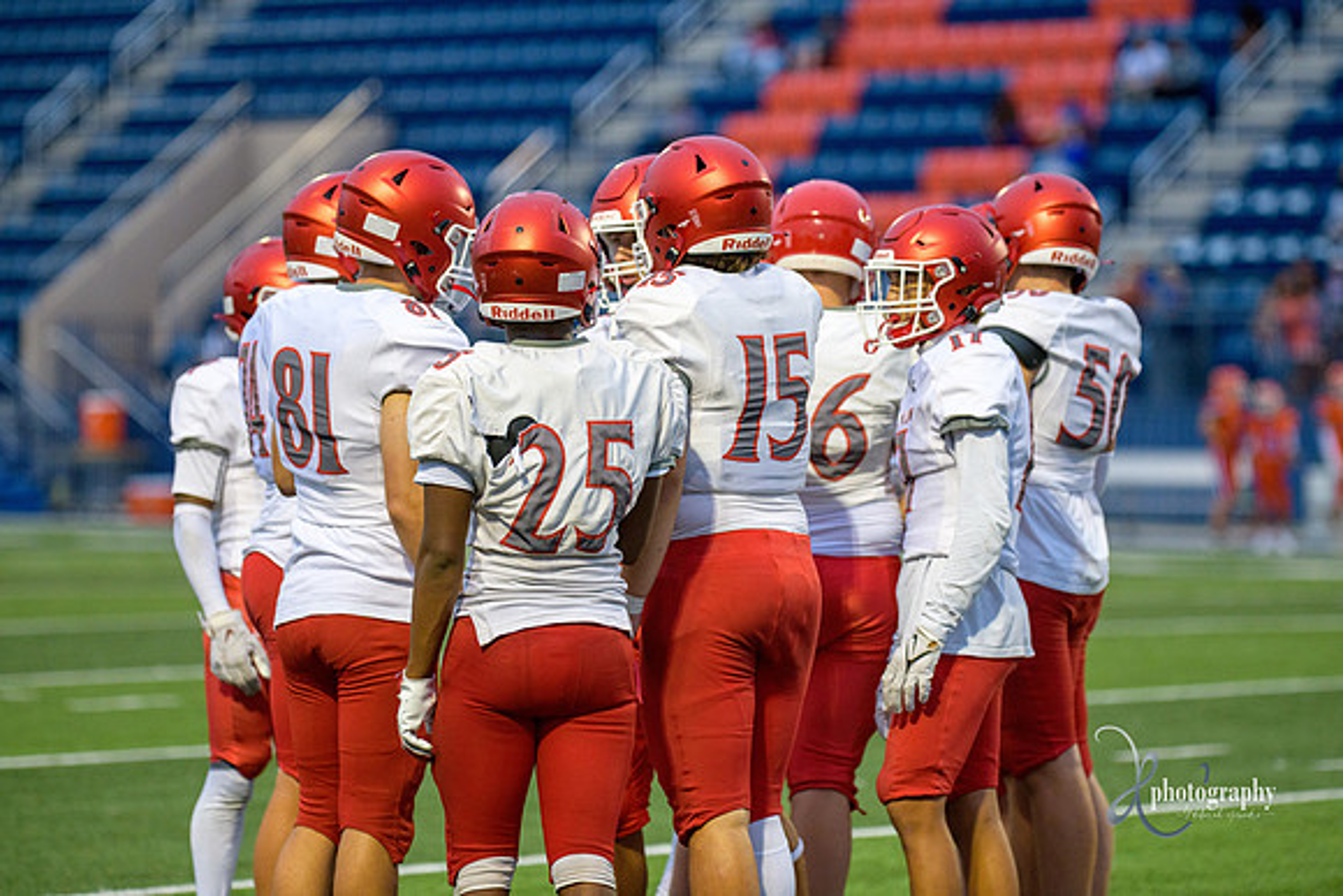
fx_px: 6716
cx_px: 672
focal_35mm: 180
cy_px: 448
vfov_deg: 7.6
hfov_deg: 11.4
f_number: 2.8
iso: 900
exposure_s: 1/1250
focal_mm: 180
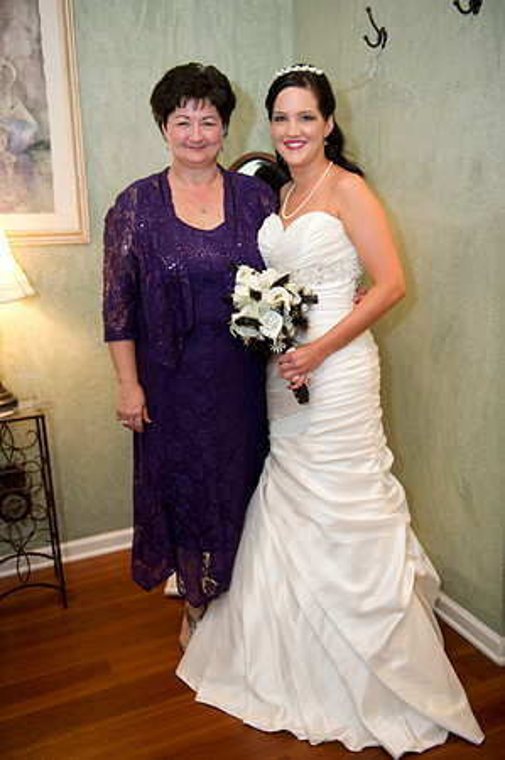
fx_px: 738
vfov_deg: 54.5
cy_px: 380
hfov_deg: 37.8
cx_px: 252
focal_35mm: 35
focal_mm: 35
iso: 800
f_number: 2.8
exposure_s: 1/100
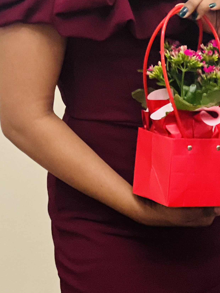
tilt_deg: -4.5
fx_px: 1592
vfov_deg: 10.4
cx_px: 109
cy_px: -52
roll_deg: -0.7
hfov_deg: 7.9
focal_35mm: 188
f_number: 2.8
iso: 400
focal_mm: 9
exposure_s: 1/30
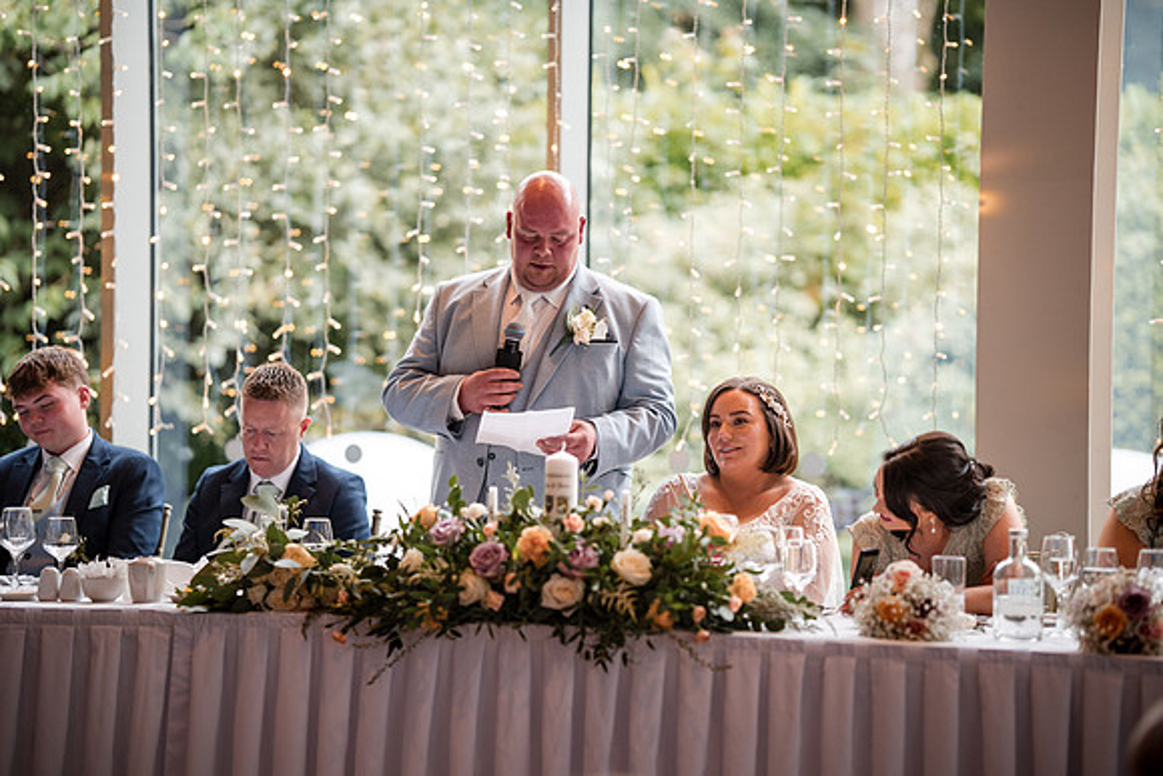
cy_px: 388
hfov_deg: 23.9
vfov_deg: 16.1
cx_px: 582
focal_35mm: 85
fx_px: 2746
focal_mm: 85
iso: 250
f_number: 1.4
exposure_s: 1/500
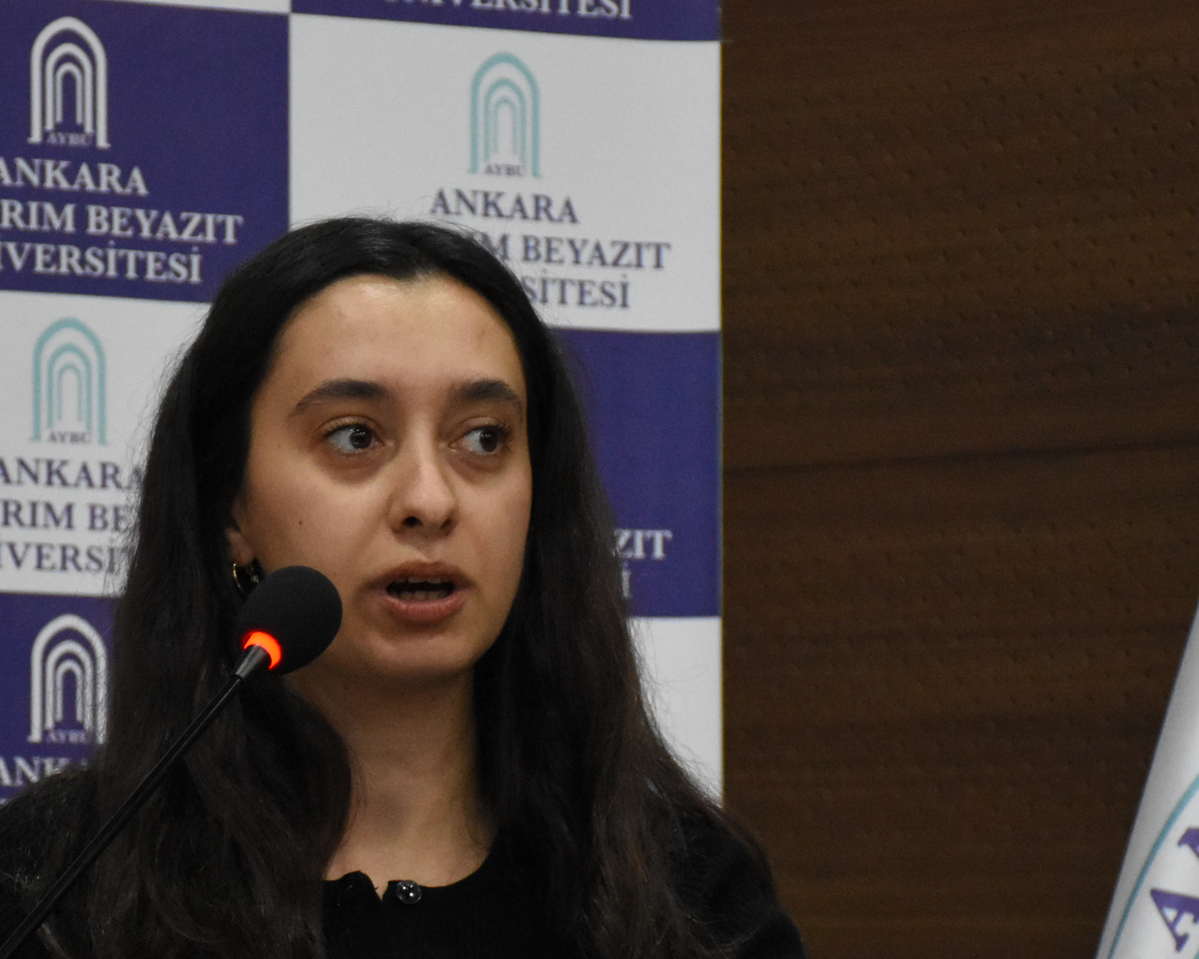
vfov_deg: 8.7
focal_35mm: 177
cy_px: 722
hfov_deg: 10.9
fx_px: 6281
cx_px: 458
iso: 5000
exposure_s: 1/100
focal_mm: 66
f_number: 5
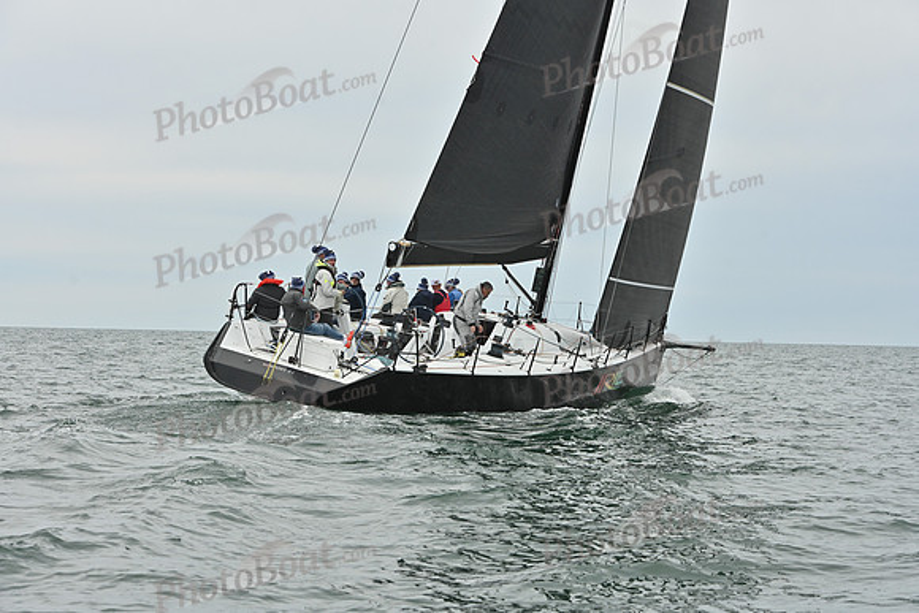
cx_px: 460
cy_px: 306
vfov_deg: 13.7
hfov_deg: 20.4
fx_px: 2553
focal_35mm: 100
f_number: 8
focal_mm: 100
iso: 320
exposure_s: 1/1250
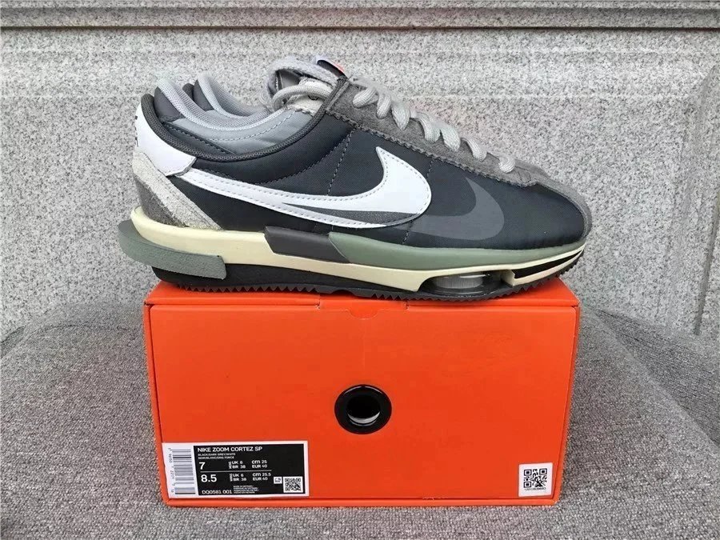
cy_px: 270
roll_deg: +0.6
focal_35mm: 31
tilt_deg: -18.6
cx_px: 360
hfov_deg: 58.4
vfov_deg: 45.4
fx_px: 645
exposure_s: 1/181
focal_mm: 3.3
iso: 25
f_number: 2.4
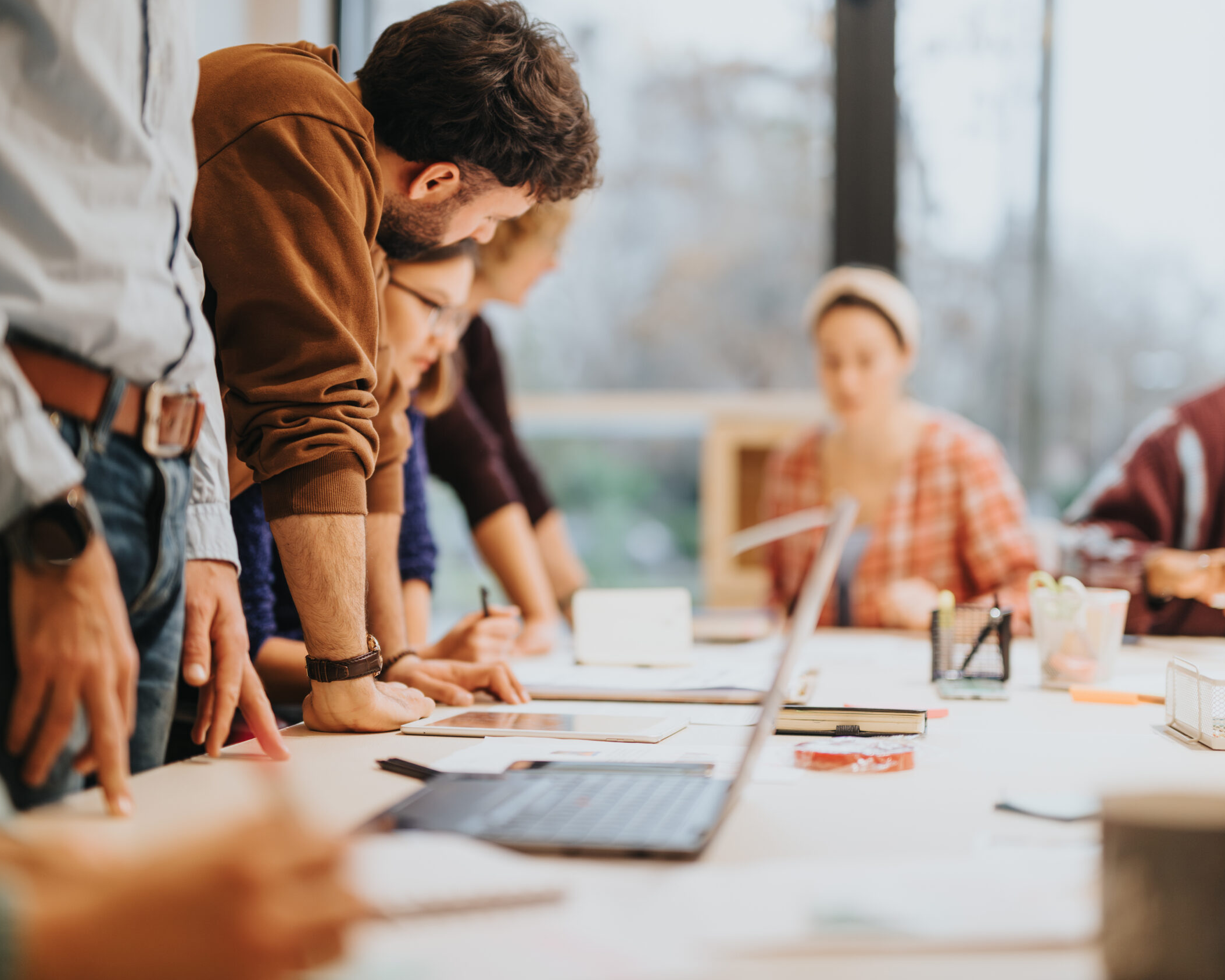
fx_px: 2066
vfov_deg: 26.7
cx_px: 610
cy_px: 486
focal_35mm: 57
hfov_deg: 33.0
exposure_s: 1/400
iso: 400
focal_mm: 50
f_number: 1.2
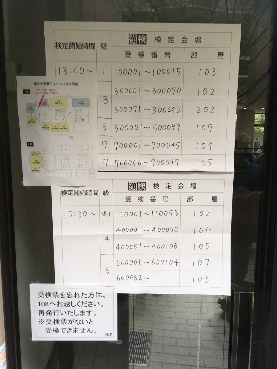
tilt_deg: -8.0
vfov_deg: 61.7
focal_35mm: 29
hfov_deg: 48.2
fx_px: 309
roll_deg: +0.2
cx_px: 138
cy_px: 184
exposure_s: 1/120
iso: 32
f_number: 2.2
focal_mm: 4.15
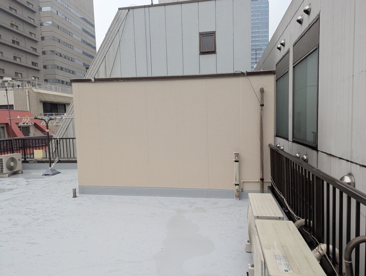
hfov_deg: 71.5
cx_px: 183
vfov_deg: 57.0
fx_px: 254
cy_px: 138
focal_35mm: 24
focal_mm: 6.81
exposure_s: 1/906
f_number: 1.85
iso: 388
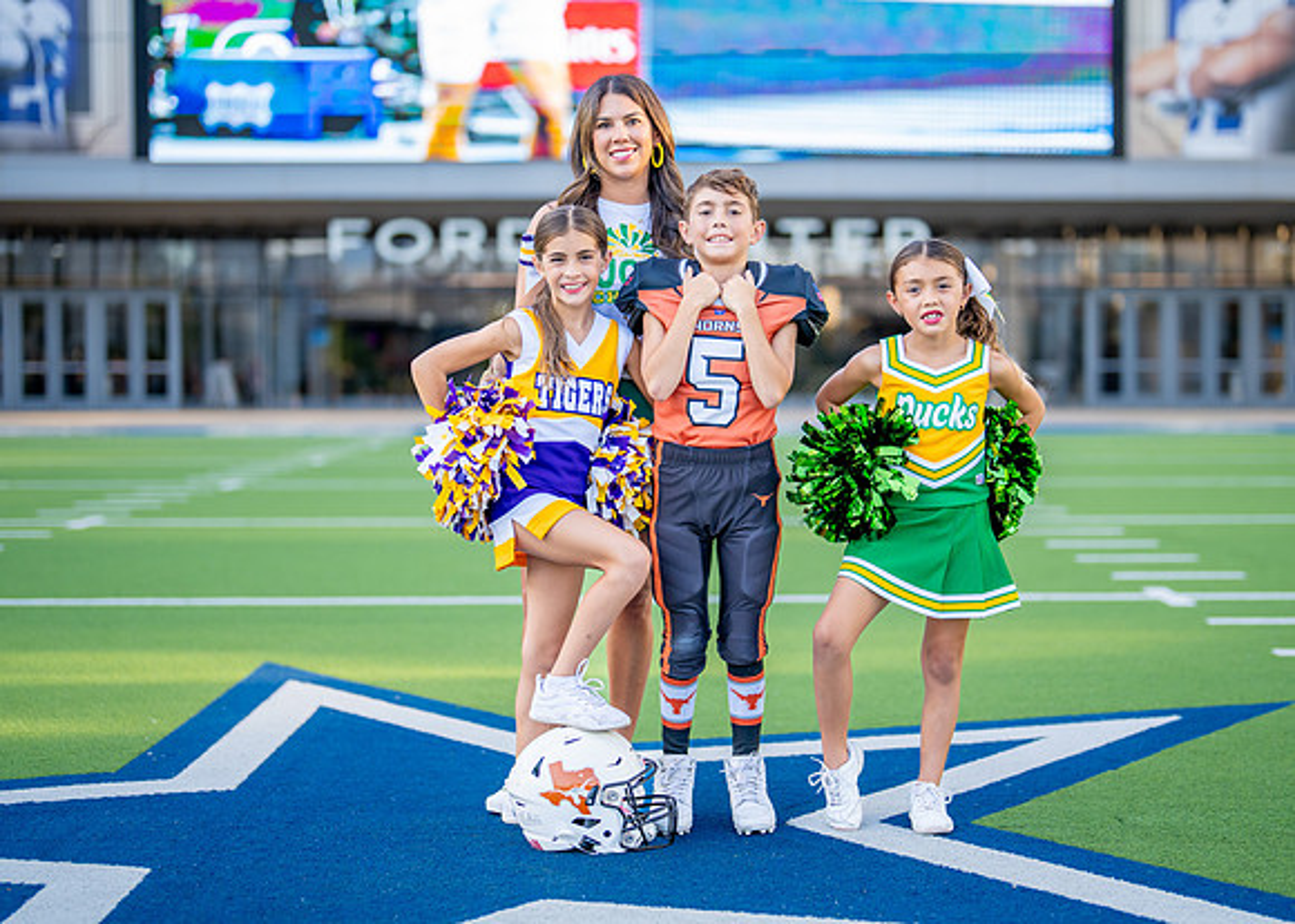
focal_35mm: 61
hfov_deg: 31.9
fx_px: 2261
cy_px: 462
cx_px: 715
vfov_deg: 23.1
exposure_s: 1/2000
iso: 200
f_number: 1.2
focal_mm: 50
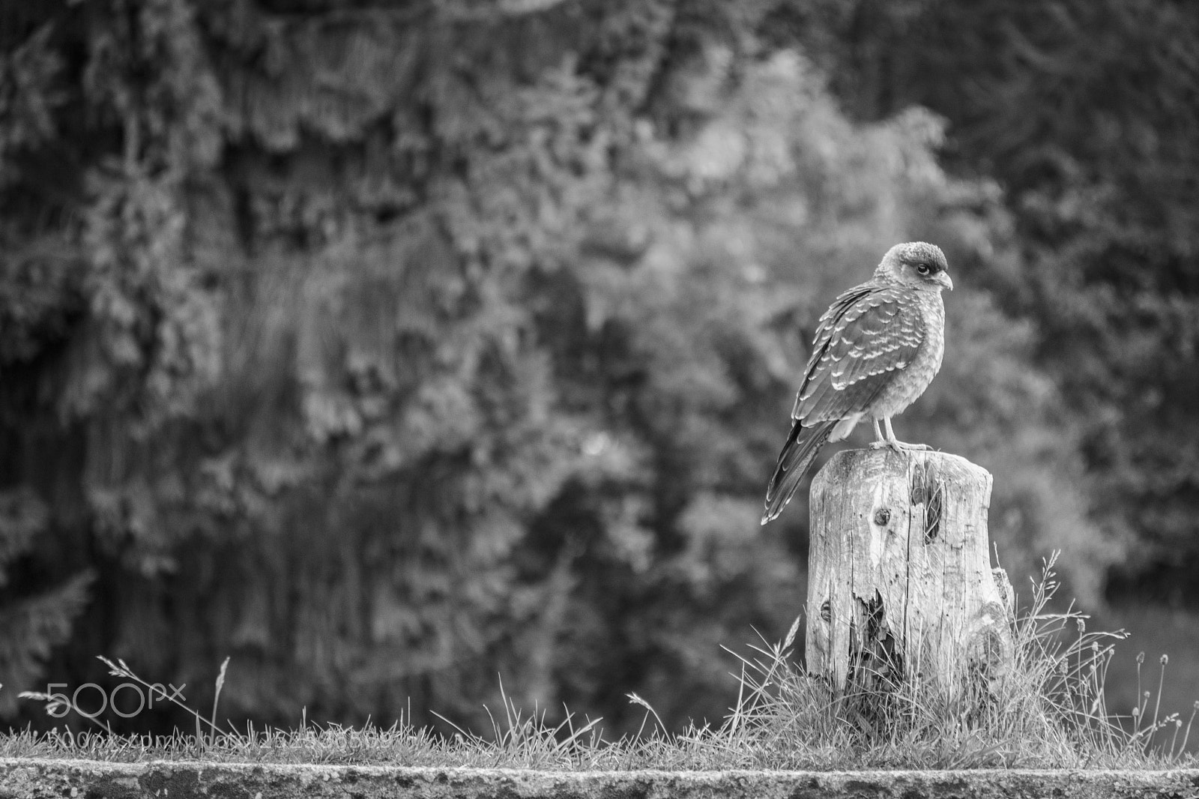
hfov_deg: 9.8
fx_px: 6992
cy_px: 400
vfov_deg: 6.5
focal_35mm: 210
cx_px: 600
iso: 1000
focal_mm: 140
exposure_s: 1/60
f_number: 5.6
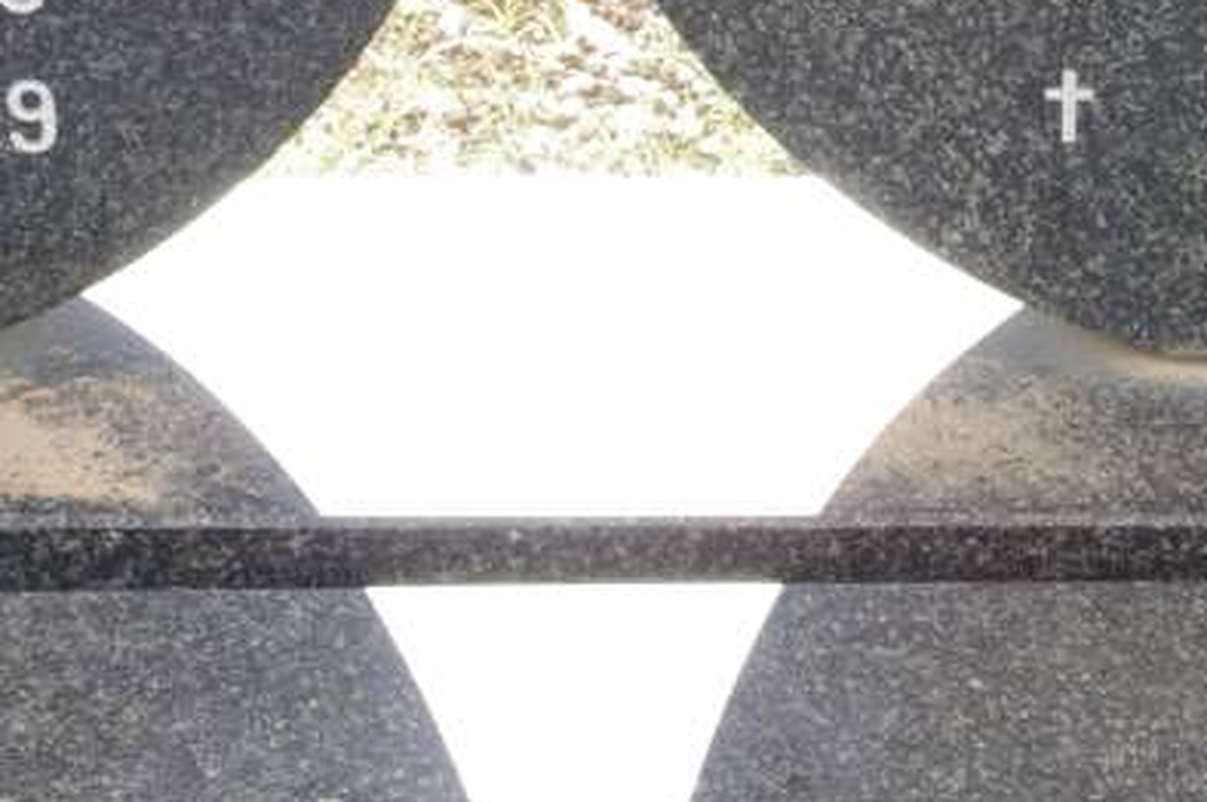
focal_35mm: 174
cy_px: -343
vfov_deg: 7.7
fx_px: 5827
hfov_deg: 11.8
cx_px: 737
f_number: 11
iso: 800
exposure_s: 1/125
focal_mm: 37.5
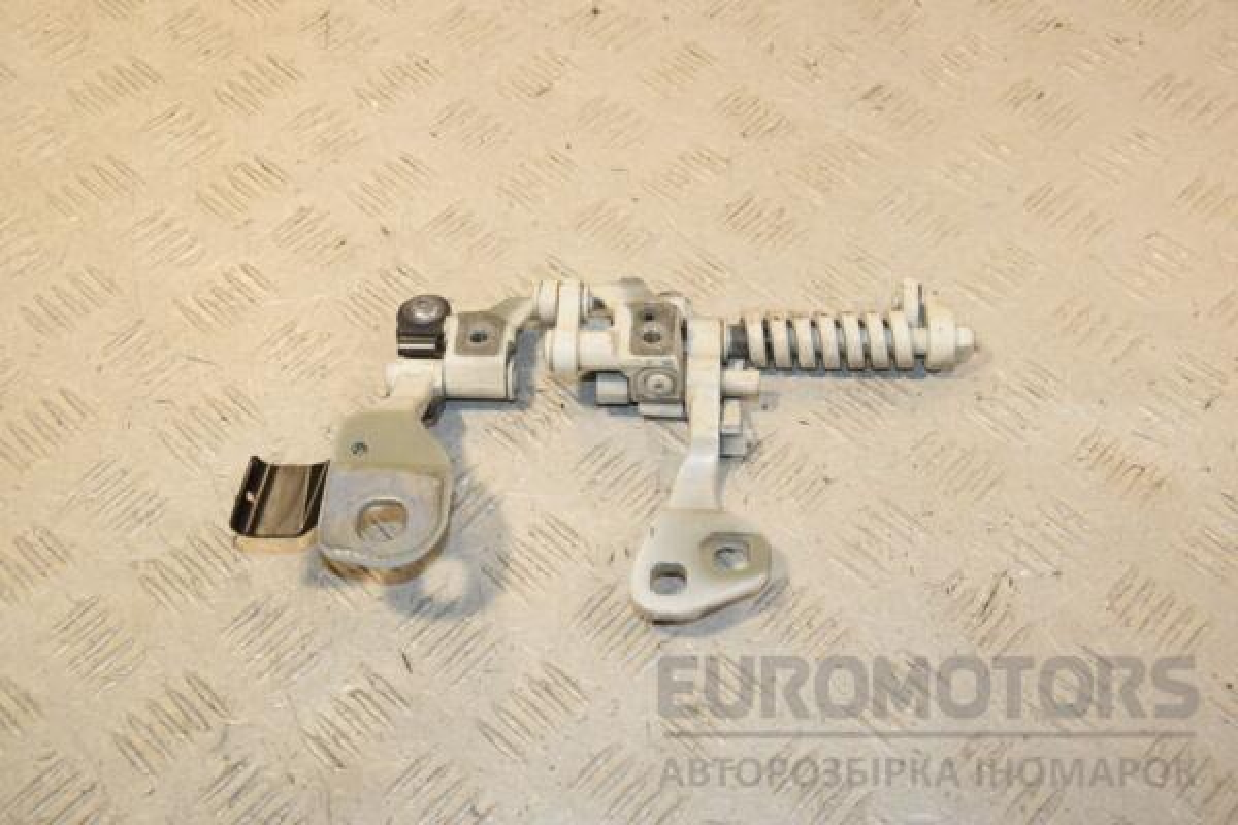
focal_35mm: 48
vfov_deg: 28.1
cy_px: 412
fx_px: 1651
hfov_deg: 41.1
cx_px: 619
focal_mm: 32
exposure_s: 1/200
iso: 800
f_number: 8
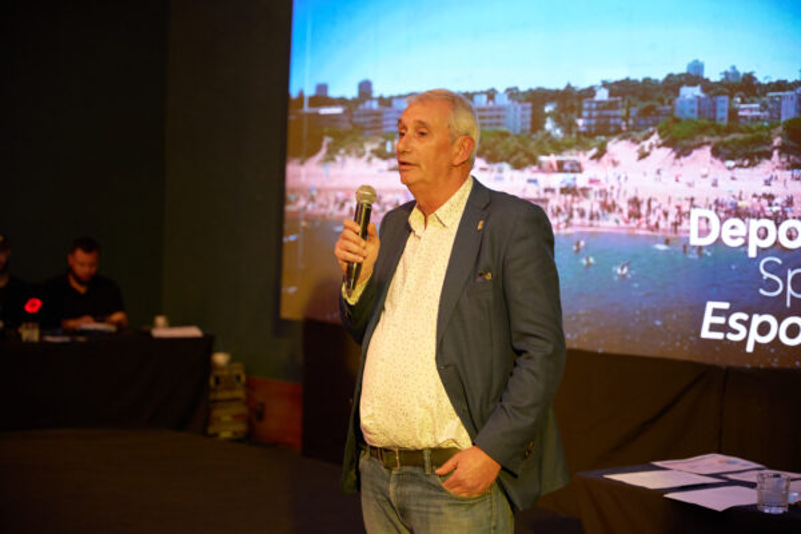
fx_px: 1557
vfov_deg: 19.5
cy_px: 267
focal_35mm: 70
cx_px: 400
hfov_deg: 28.8
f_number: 2.8
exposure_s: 1/125
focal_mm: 70
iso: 2000
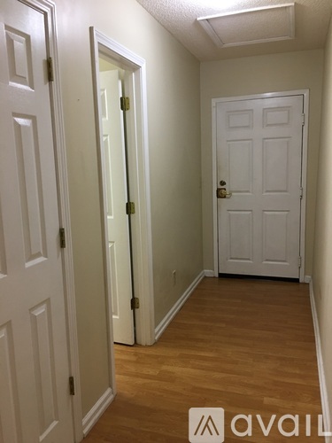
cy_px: 222
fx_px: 371
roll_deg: +1.8
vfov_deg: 61.7
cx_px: 166
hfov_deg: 48.2
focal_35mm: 29
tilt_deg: -8.5
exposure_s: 1/15
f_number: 2.2
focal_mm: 4.15
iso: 80
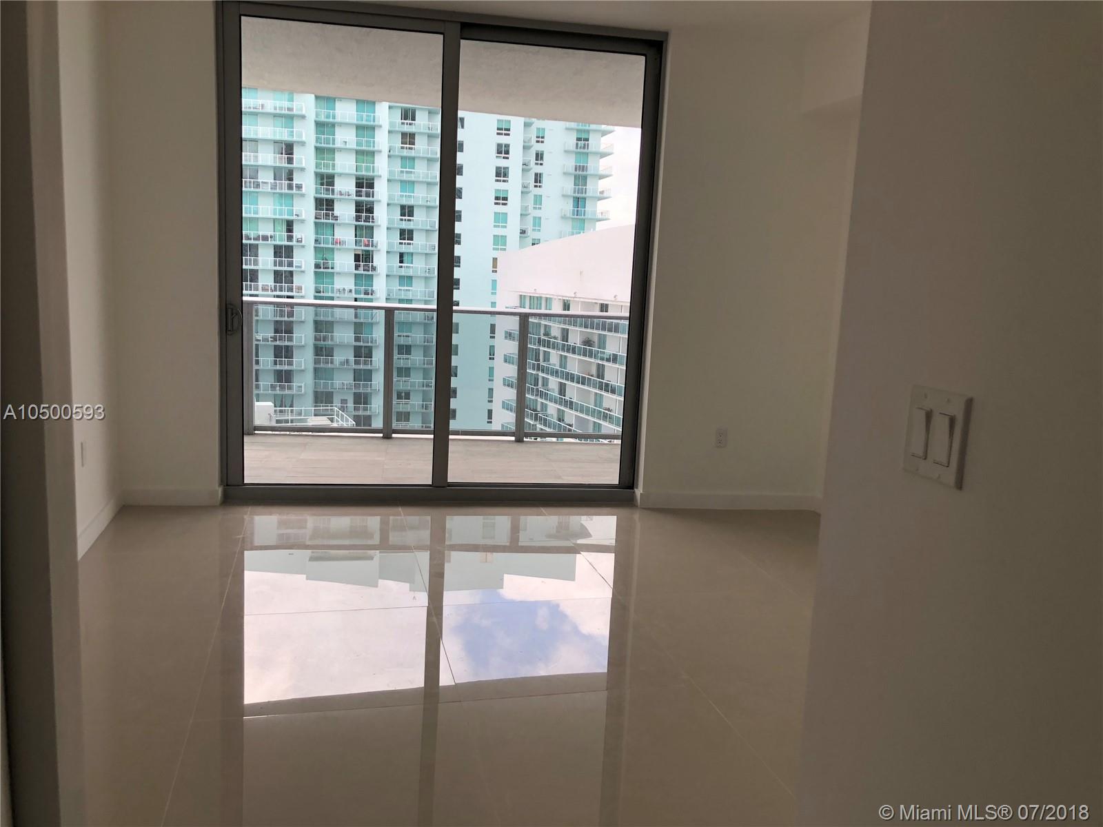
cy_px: 414
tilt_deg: -9.1
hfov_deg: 63.4
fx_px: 892
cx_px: 552
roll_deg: -2.1
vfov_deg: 49.7
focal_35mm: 28
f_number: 1.8
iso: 20
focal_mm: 4
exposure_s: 1/197
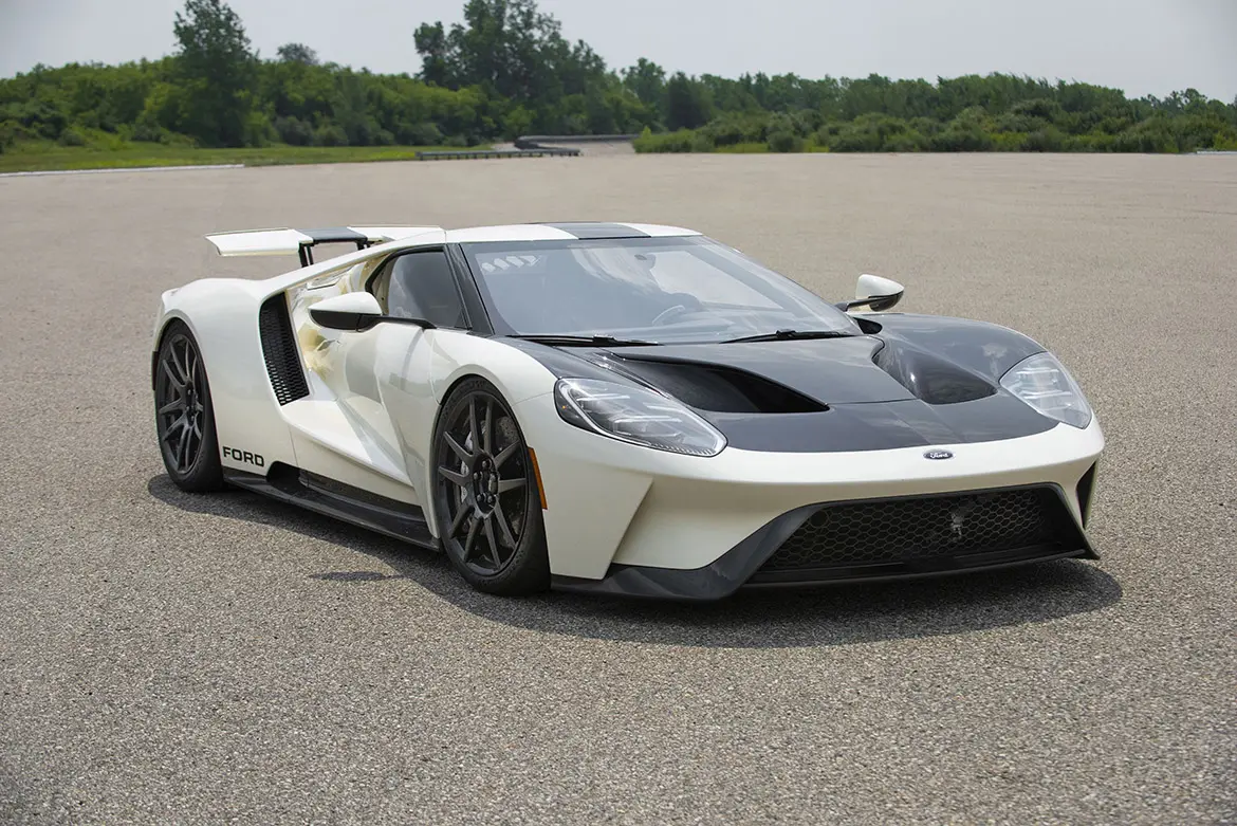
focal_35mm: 75
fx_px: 2578
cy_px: 413
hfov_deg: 27.0
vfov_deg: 18.2
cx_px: 618
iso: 400
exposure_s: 1/4000
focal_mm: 75
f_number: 6.3
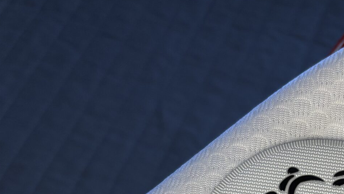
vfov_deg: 14.4
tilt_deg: -58.9
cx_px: 341
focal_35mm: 76
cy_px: 325
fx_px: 693
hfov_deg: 26.4
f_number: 1.6
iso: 125
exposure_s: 1/71
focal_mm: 5.96
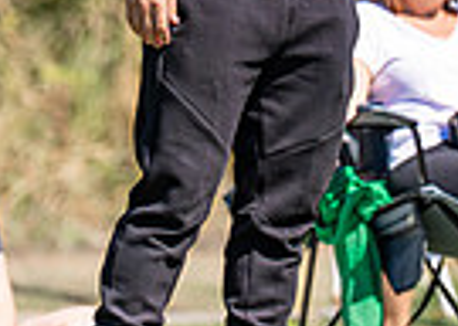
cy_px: -99
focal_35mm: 812
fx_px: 10546
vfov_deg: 1.8
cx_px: 265
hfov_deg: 2.5
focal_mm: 168
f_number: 2.8
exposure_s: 1/3200
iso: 200
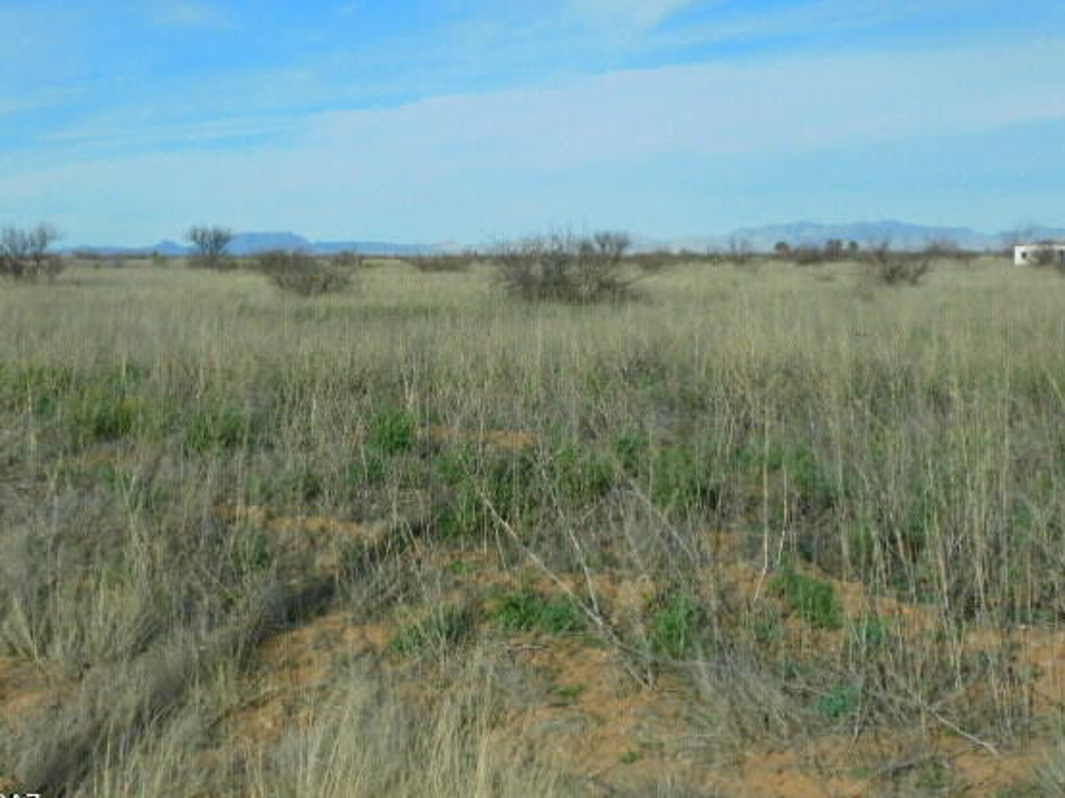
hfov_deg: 36.8
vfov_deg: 28.0
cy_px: 383
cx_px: 461
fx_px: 1599
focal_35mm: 52
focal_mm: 8.1
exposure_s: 1/1600
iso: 125
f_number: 4
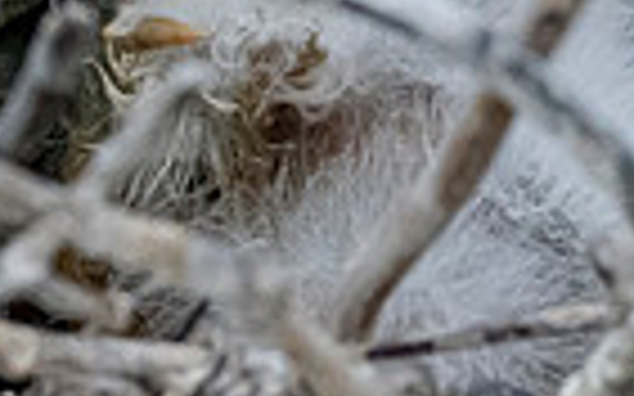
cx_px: -306
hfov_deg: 0.9
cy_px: -354
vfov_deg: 0.6
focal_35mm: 2381
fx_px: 41124
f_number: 9
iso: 4500
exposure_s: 1/2500
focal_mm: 400
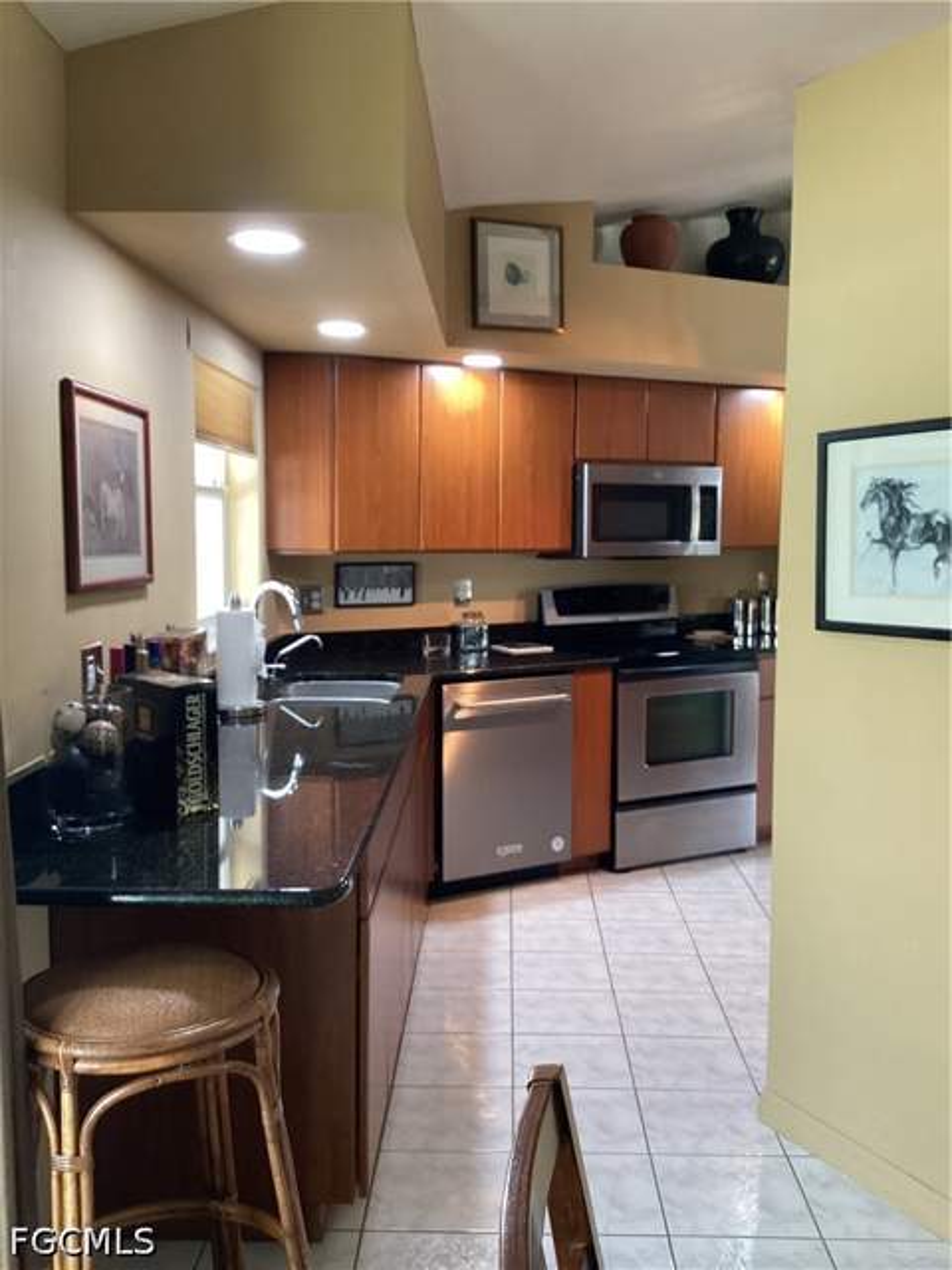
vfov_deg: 58.4
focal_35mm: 31
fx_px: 1137
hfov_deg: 45.4
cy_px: 635
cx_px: 476
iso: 250
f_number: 2.4
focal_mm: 3.3
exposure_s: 1/60
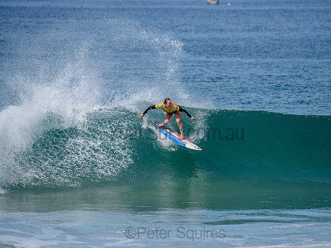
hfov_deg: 3.6
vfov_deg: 2.7
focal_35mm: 547
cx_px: 175
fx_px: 5228
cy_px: 125
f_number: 6.3
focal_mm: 500
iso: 250
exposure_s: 1/2500
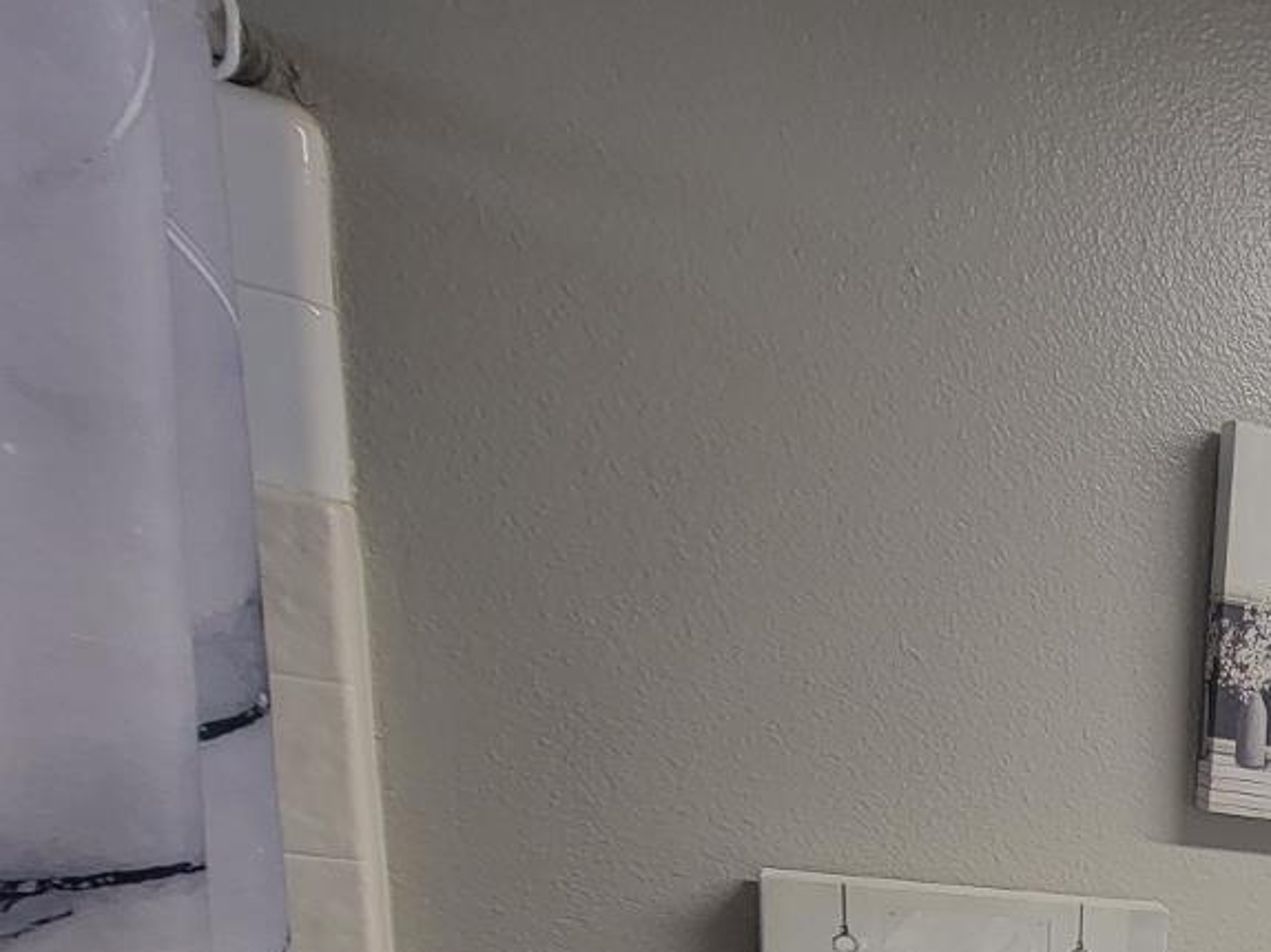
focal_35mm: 34
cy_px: 1203
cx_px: 1590
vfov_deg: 32.6
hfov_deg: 37.5
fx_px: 1248
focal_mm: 2.2
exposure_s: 1/60
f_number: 2.2
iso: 100
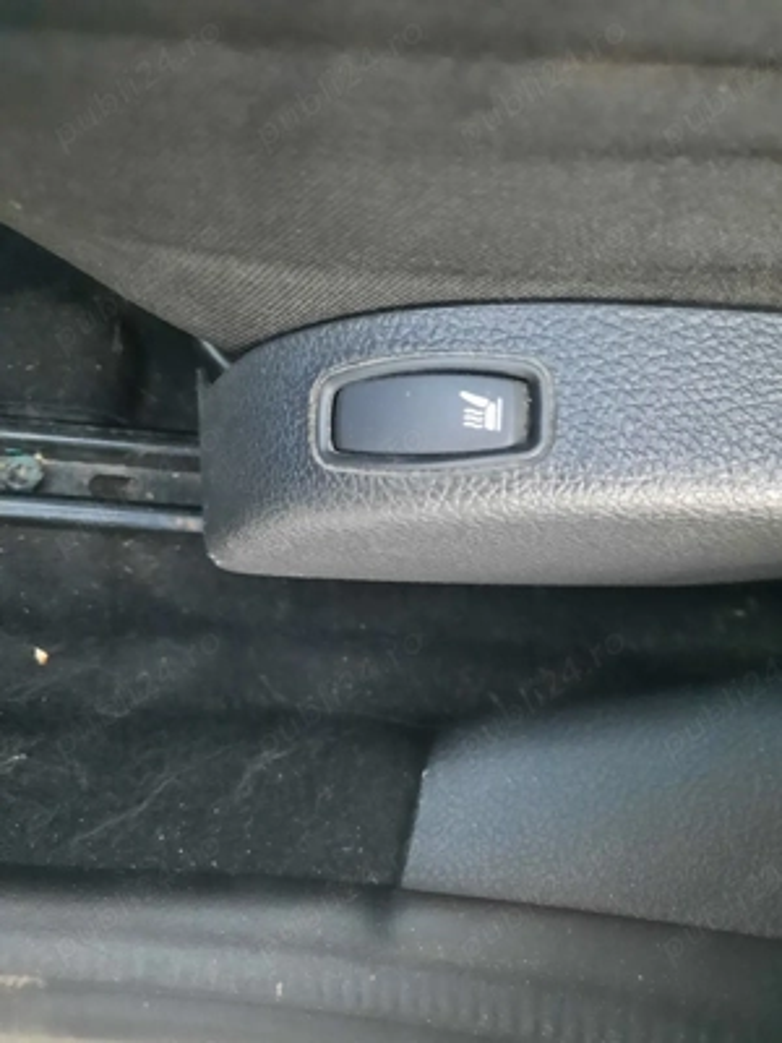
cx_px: 391
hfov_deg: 54.9
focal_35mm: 25
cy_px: 522
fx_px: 753
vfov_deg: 69.4
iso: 1000
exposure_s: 1/17
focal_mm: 4.6
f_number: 2
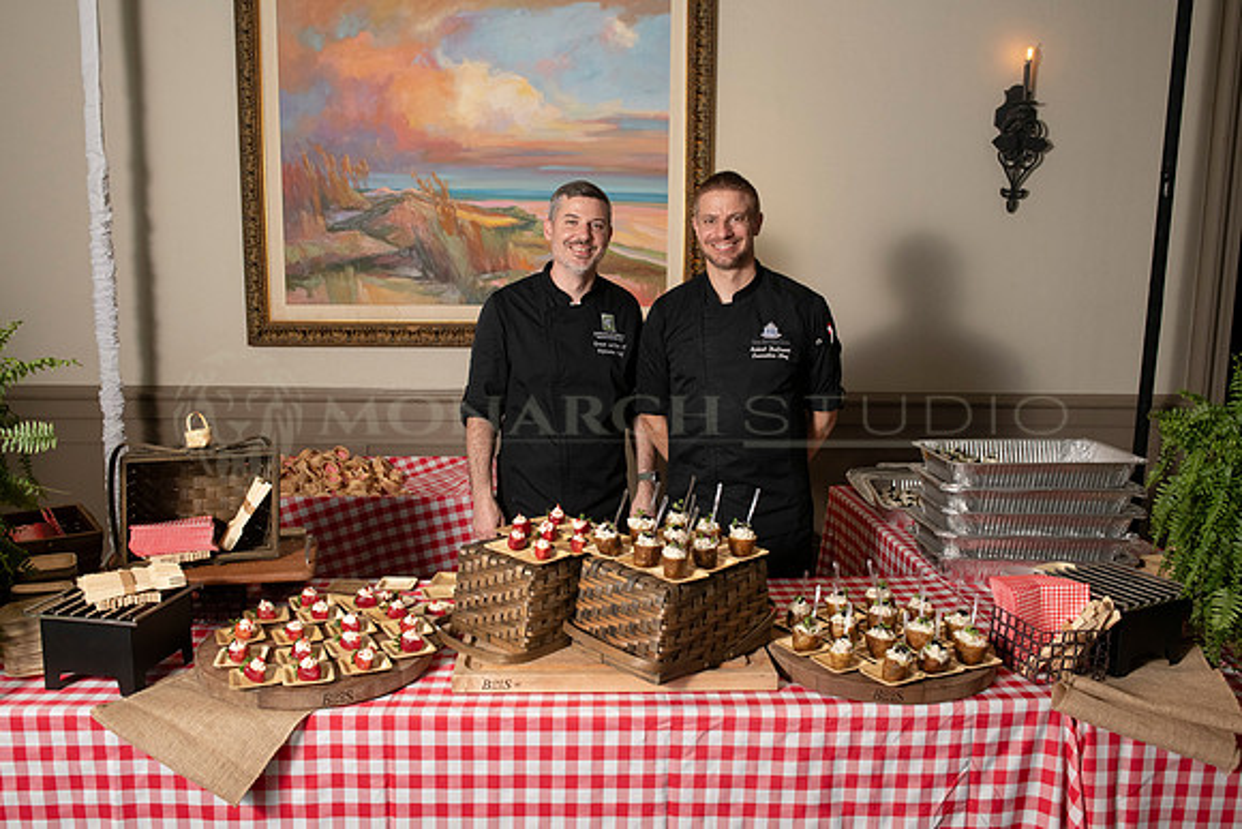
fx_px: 966
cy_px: 414
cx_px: 621
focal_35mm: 28
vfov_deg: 46.4
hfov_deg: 65.5
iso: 1600
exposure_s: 1/200
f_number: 8
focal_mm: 28
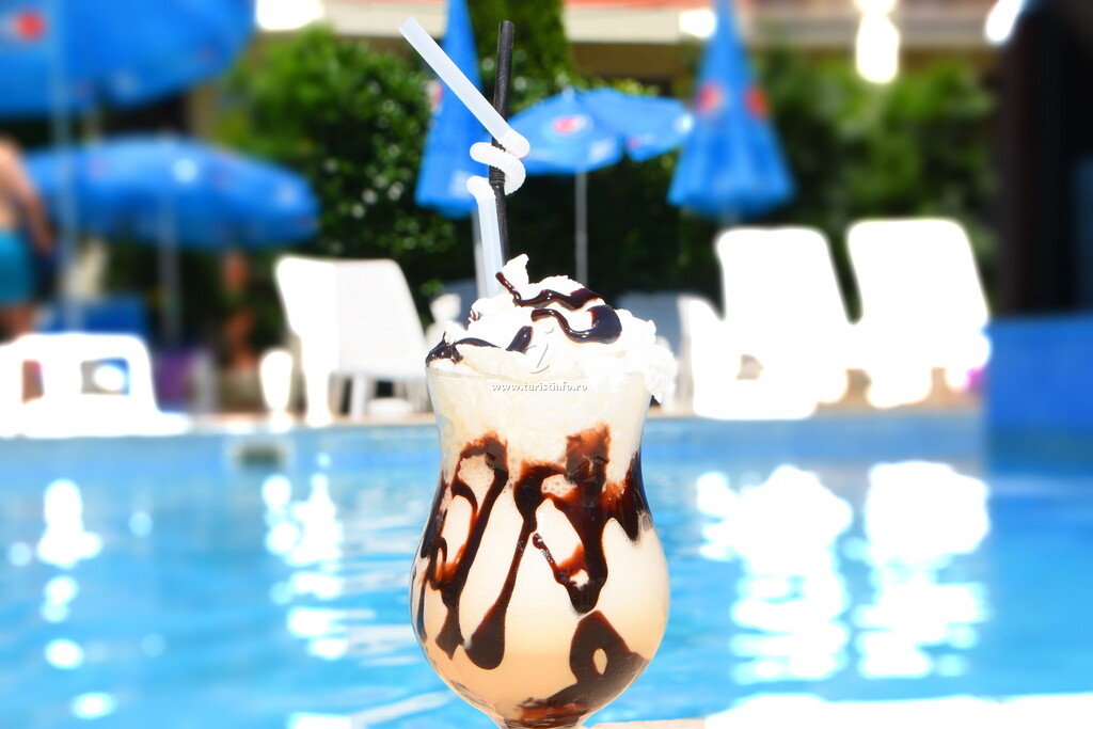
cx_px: 546
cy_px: 364
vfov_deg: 16.6
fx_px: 2505
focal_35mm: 82
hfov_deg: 24.6
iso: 200
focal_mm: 55
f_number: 14
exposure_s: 1/250
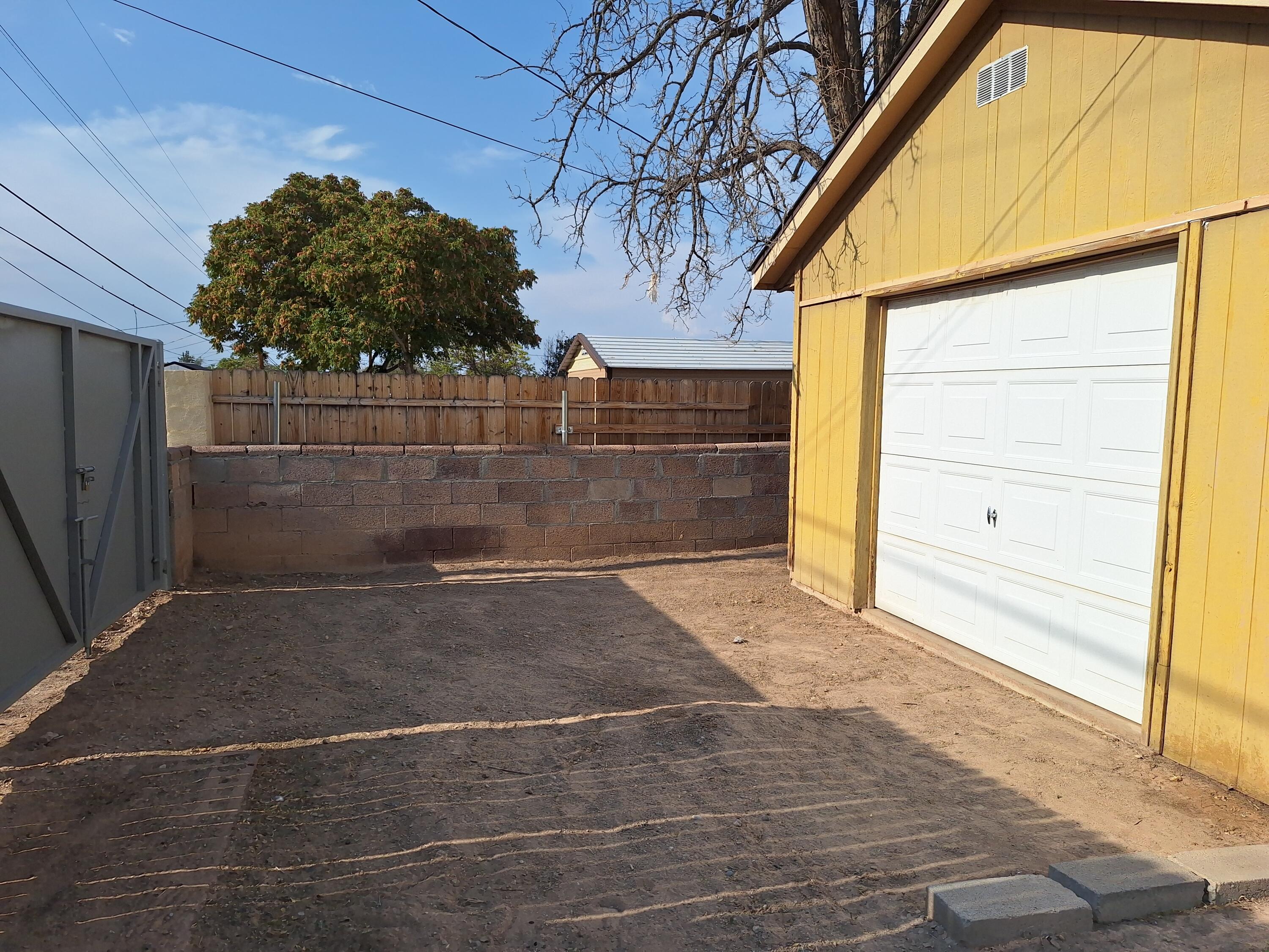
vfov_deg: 58.9
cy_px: 476
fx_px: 843
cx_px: 634
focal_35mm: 23
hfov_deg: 73.9
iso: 25
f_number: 1.8
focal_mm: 5.54
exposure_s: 1/4348
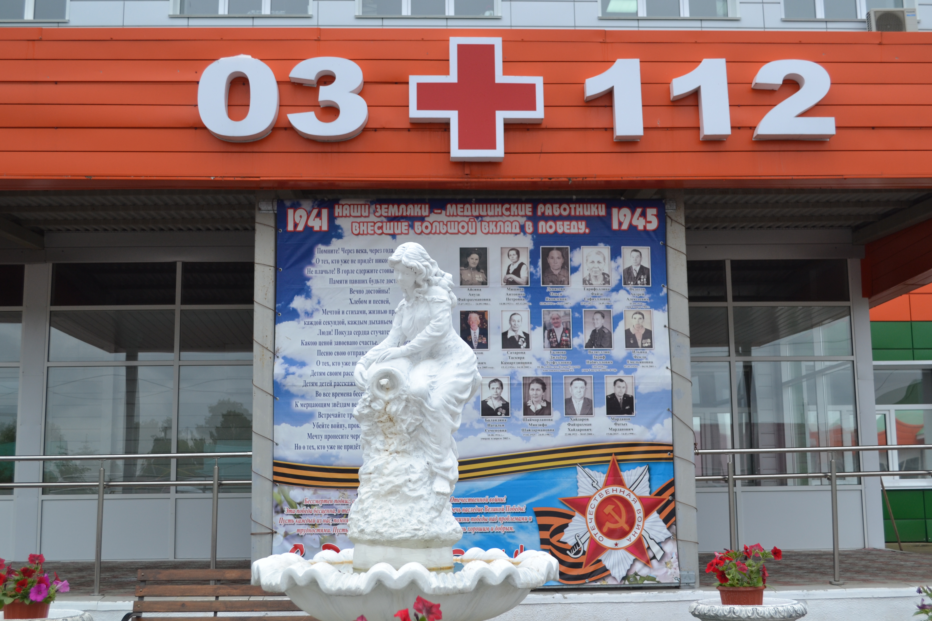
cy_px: 310
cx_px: 466
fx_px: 1087
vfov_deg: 31.9
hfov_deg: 46.4
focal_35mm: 42
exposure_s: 1/125
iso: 220
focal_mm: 28
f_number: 5.6
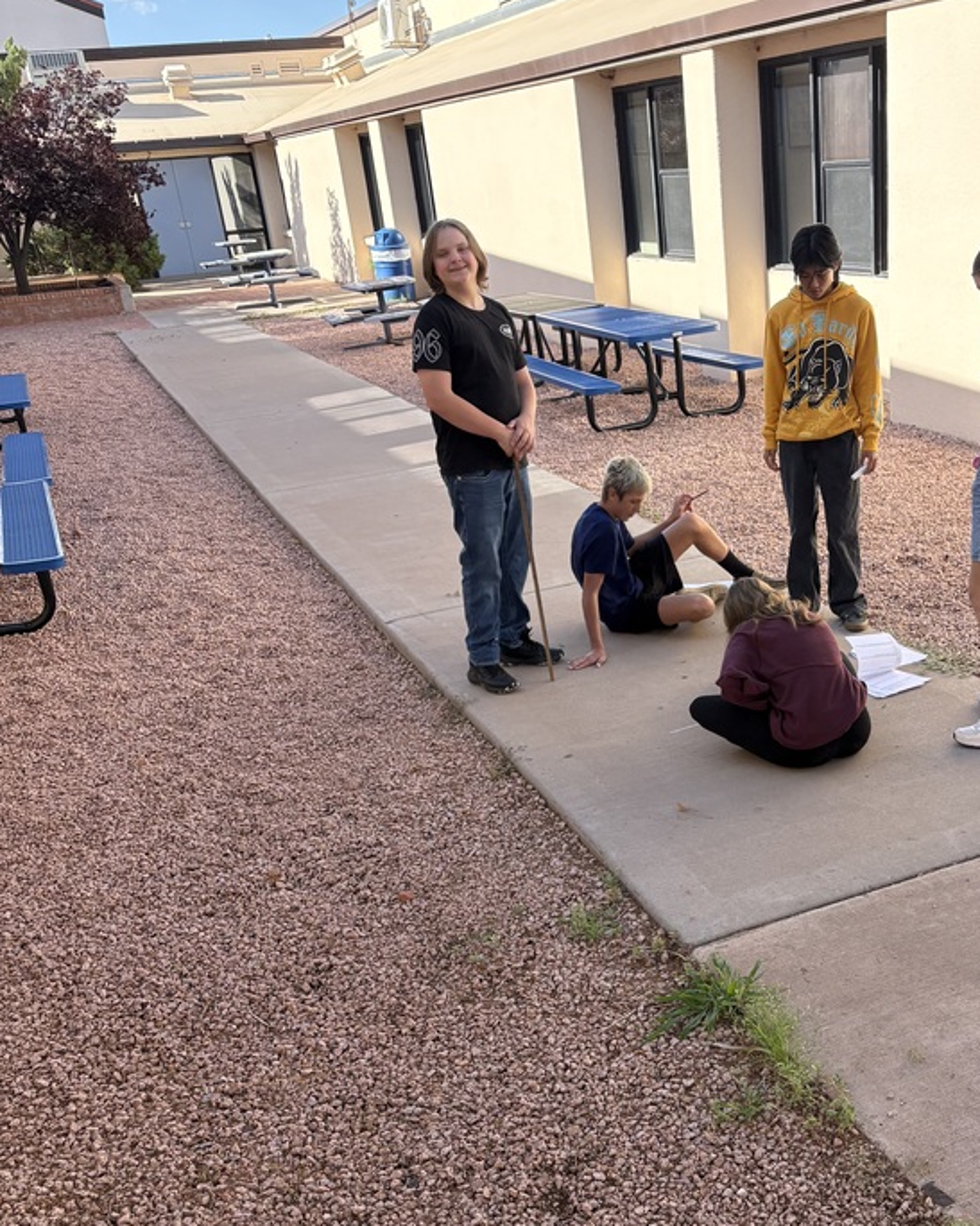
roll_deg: +4.7
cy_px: 825
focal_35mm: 38
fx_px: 1378
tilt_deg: -26.3
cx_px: 684
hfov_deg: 38.5
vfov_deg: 47.1
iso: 64
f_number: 1.6
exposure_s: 1/1550
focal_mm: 5.96
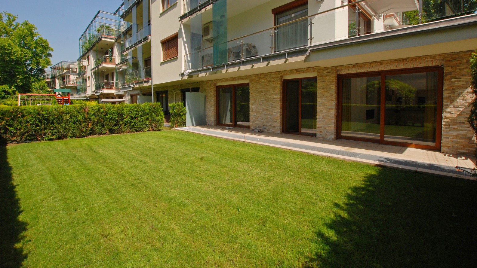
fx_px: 202
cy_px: 114
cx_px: 239
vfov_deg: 66.7
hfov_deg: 99.4
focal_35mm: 16
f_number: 13
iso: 200
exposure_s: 1/200
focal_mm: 10
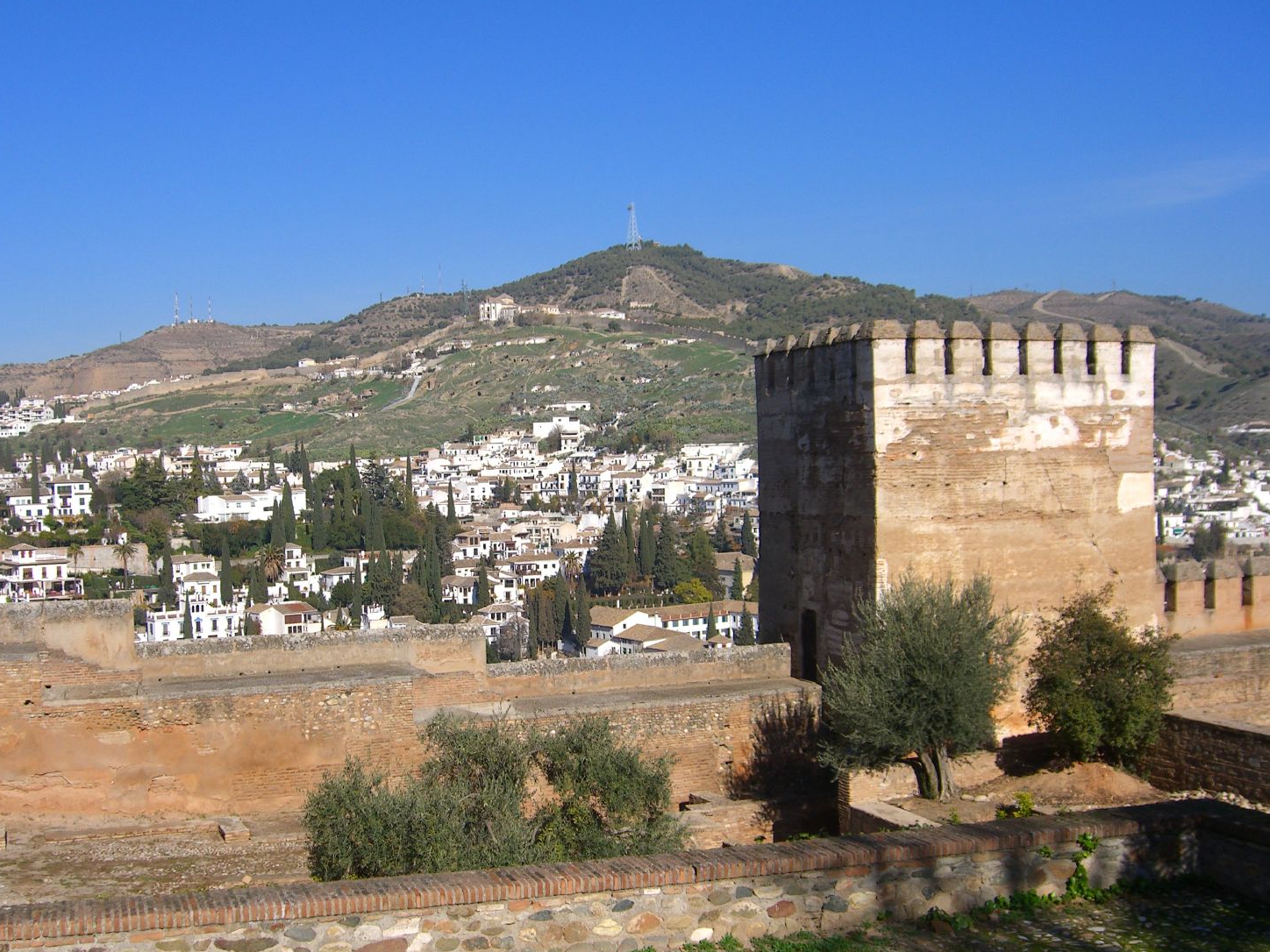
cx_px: 579
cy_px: 502
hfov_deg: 44.7
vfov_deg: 34.3
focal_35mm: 42
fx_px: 1541
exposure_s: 1/250
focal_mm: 7.9
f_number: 8
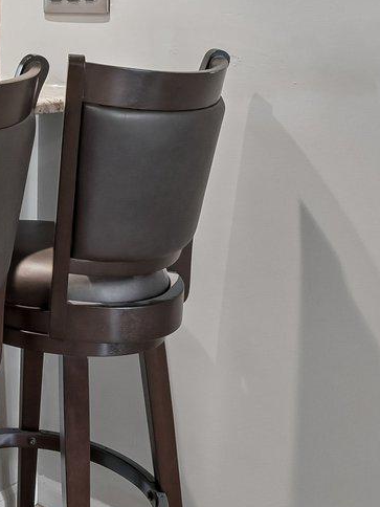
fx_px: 834
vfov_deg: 32.2
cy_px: 58
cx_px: -265
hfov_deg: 20.1
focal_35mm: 57
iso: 400
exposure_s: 1/4
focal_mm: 14
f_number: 11
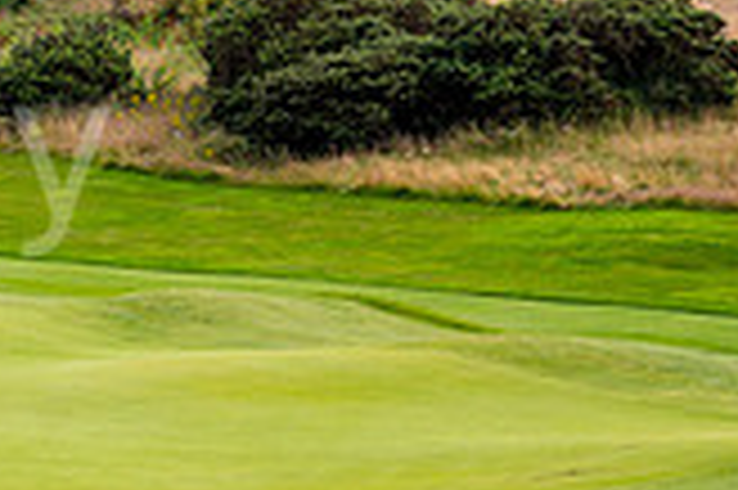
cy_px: -67
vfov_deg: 5.5
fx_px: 5058
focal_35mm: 247
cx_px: -459
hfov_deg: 8.1
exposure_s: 1/400
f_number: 5.6
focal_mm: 70
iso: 200
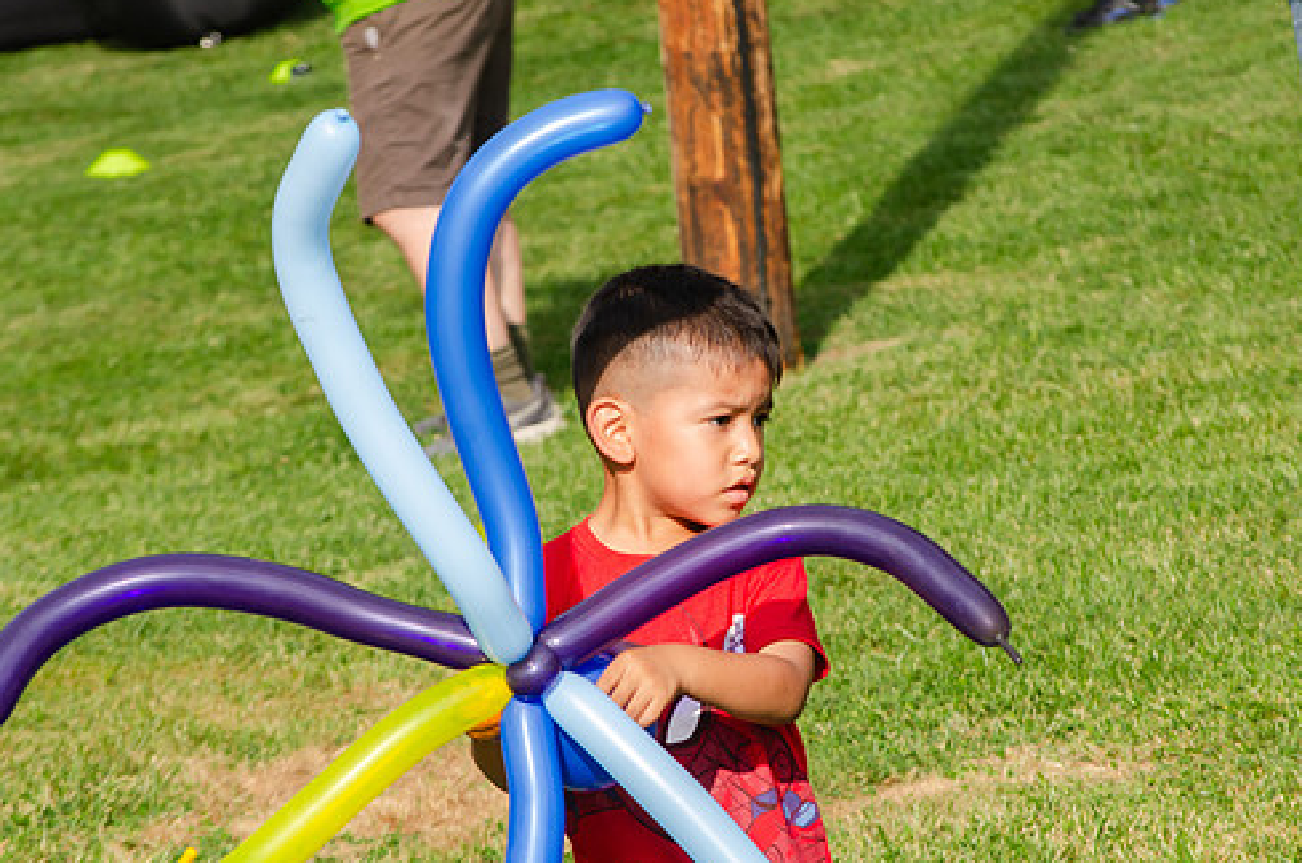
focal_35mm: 240
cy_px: 474
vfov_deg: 5.7
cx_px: 660
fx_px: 8663
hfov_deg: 8.6
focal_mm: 135
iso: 100
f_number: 8
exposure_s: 1/250
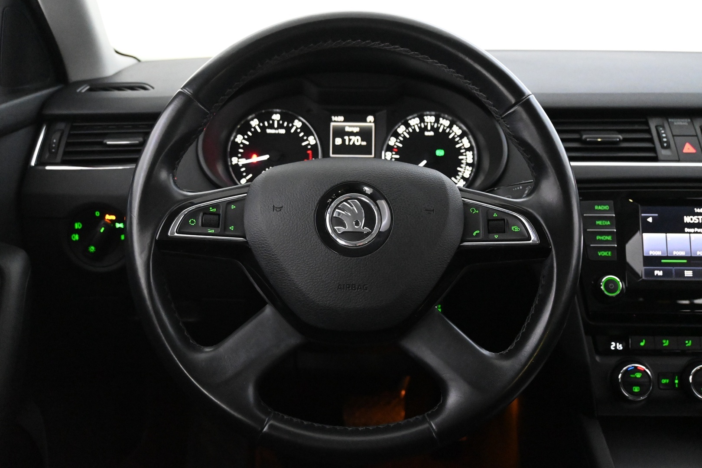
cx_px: 351
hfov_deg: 53.1
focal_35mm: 36
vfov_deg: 36.9
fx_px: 702
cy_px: 234
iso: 9000
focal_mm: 24
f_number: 4.2
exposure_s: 1/40
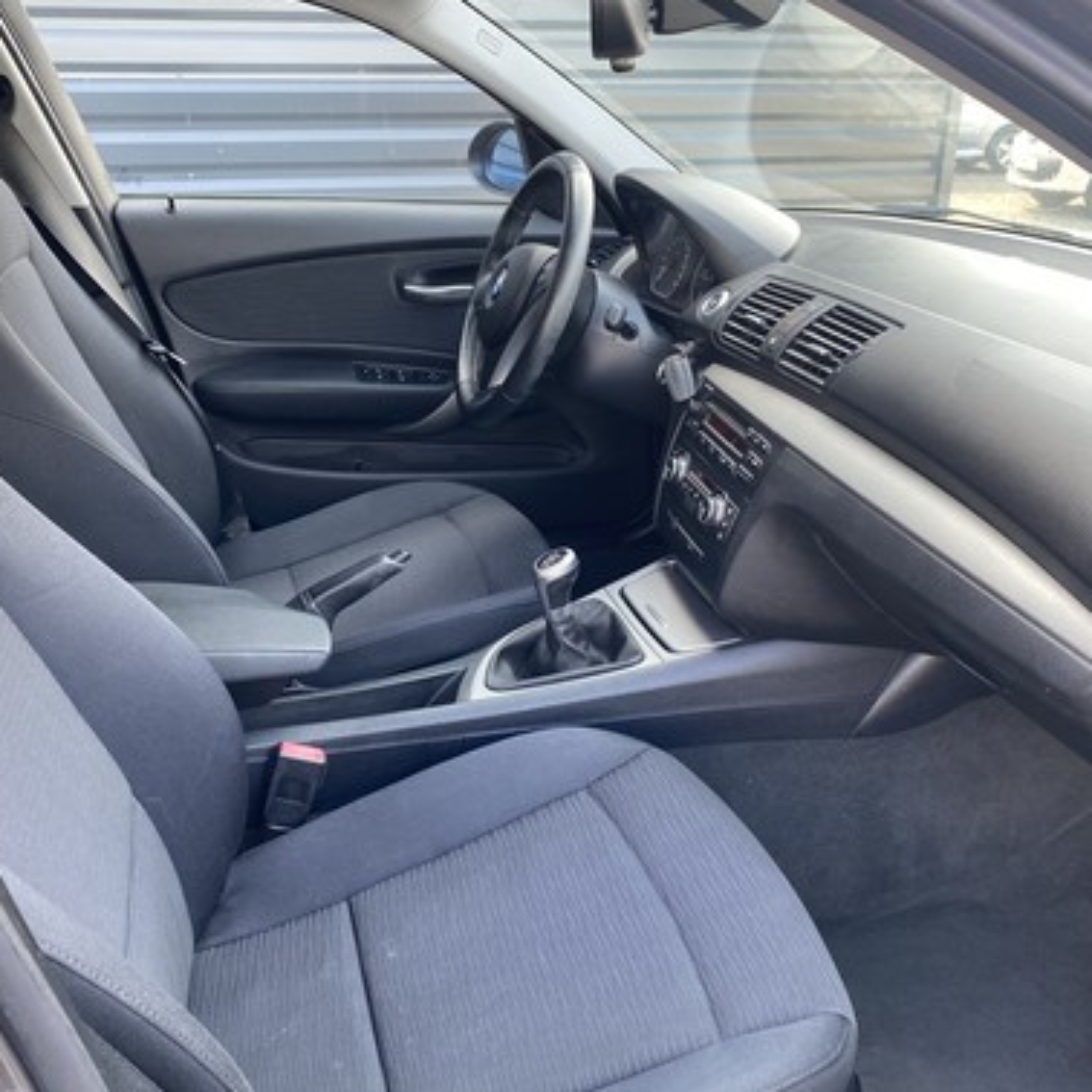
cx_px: 534
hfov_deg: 52.5
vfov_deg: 52.5
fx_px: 1106
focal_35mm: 31
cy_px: 542
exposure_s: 1/121
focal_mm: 4.25
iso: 100
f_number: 1.8
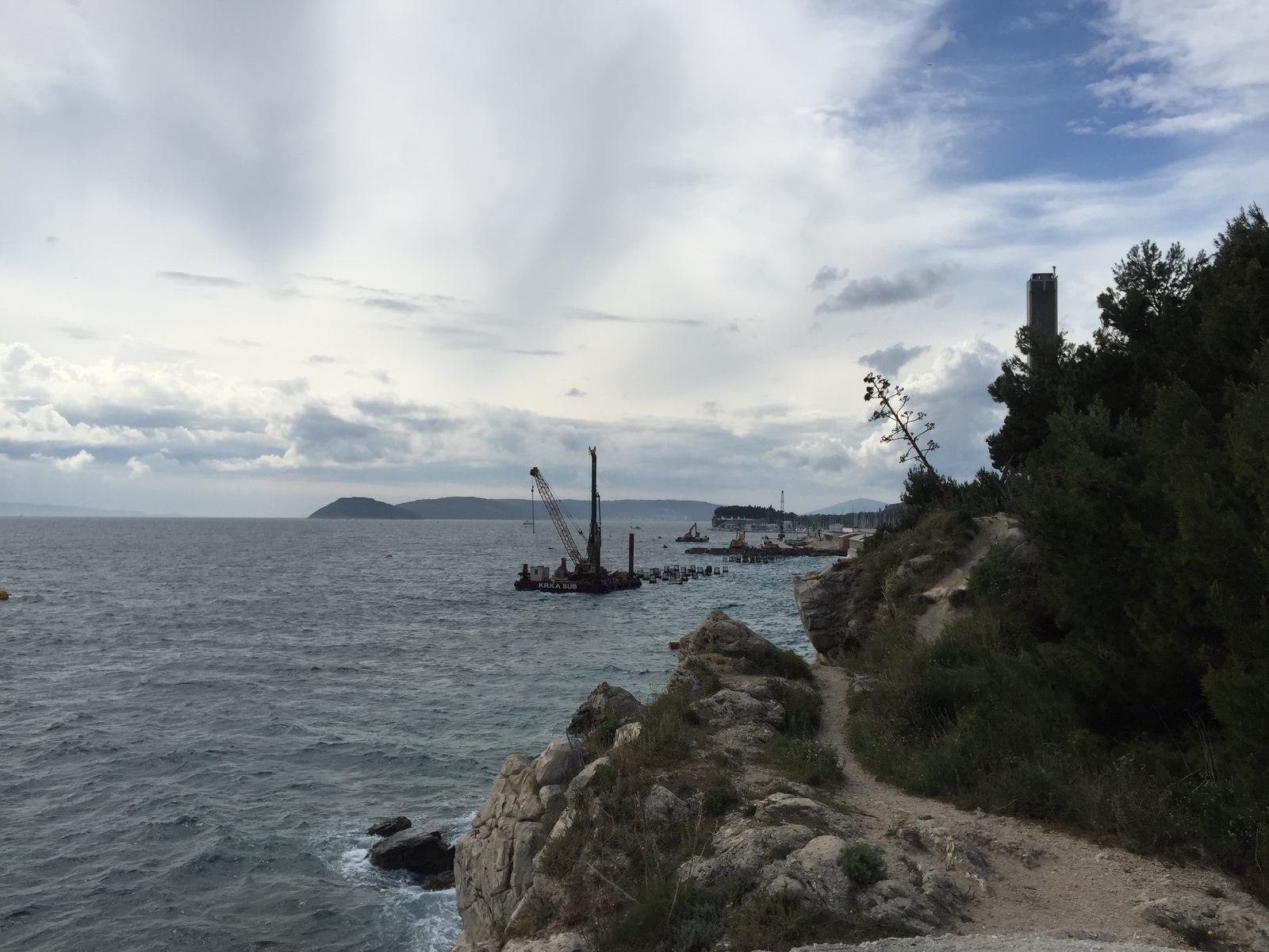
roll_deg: +0.4
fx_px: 1063
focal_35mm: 29
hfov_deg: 61.7
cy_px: 476
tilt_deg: +1.5
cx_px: 634
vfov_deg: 48.2
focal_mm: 4.15
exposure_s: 1/4405
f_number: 2.2
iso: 32
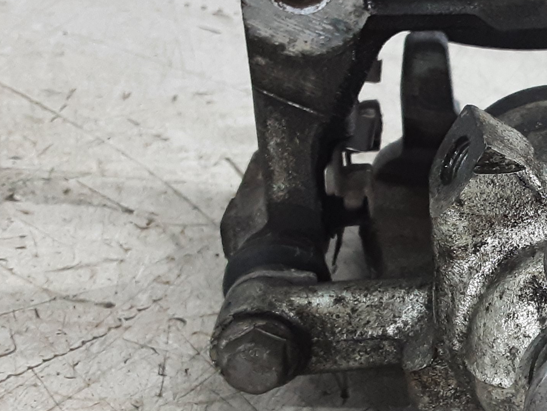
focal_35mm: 62
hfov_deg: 29.1
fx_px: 980
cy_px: 226
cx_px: 550
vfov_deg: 23.6
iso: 200
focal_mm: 2.91
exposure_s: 1/50
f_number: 1.9
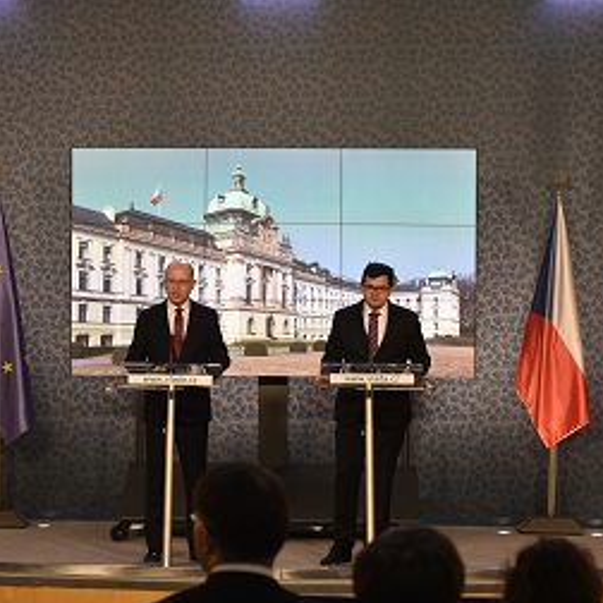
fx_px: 1793
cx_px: 268
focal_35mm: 91
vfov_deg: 19.1
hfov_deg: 19.1
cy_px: 304
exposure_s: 1/60
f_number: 6.3
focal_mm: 70
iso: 1600
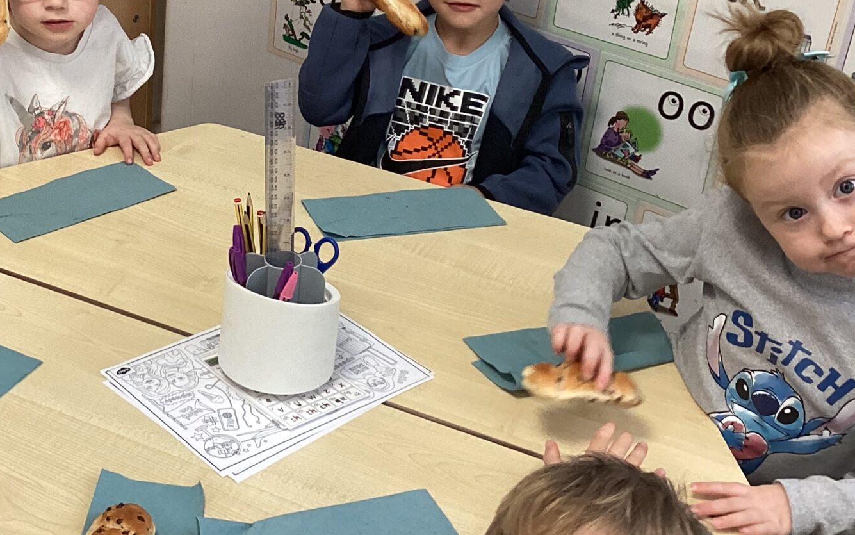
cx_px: 240
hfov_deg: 32.0
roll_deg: -4.9
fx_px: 1468
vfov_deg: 20.6
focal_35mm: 63
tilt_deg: -29.2
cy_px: 201
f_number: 2.4
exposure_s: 1/50
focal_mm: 3.3
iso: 100
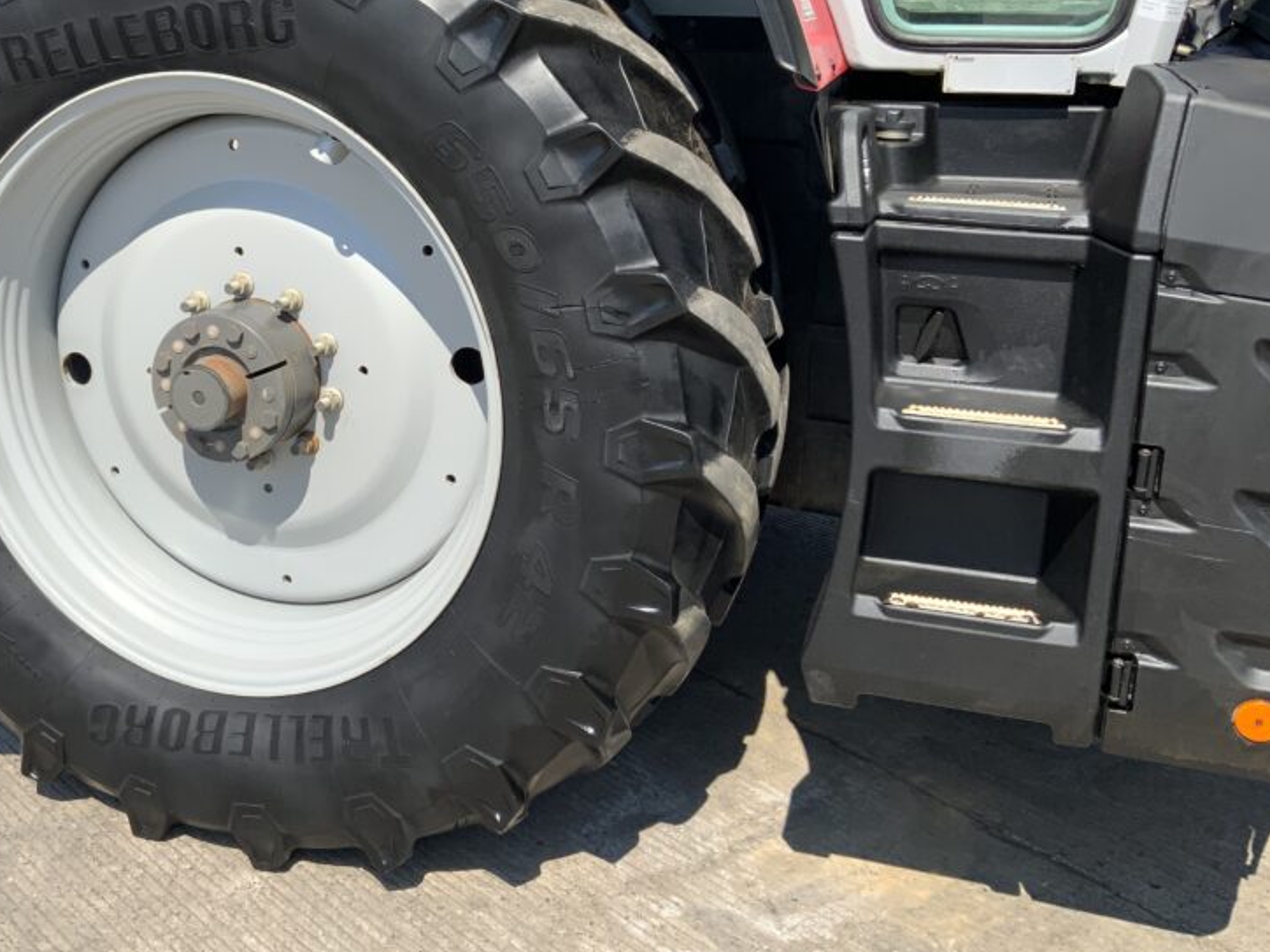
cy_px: 333
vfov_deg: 34.9
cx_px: 425
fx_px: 1504
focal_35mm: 41
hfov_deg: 45.1
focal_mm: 3
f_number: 1.8
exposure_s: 1/1342
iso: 16
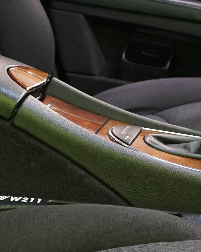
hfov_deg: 12.3
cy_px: 87
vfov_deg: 15.5
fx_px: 922
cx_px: -6
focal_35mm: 124
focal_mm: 29
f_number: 5
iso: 1600
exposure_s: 1/20
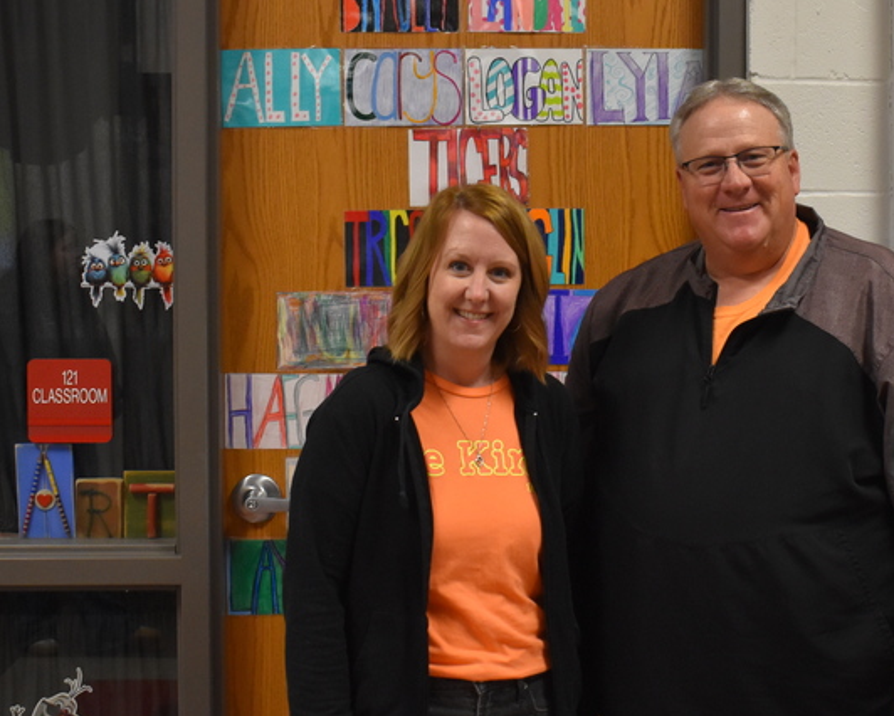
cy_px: 303
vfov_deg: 23.5
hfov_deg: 29.0
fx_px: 1720
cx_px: 578
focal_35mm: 65
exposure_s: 1/125
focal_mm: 24
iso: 1600
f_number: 3.8
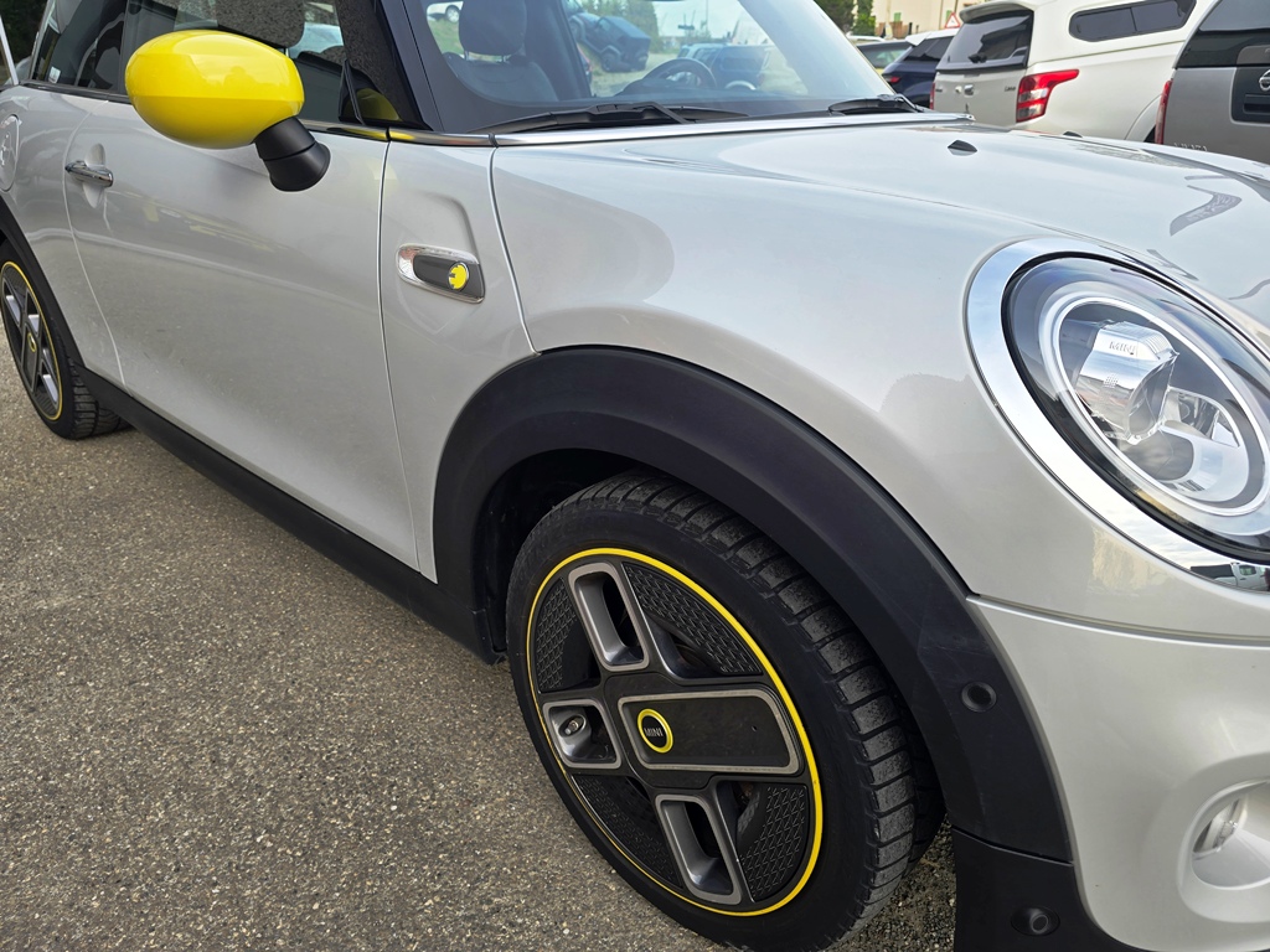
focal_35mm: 23
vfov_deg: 58.9
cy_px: 476
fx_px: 844
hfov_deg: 73.9
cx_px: 635
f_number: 1.7
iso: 12
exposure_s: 1/180
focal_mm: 6.3
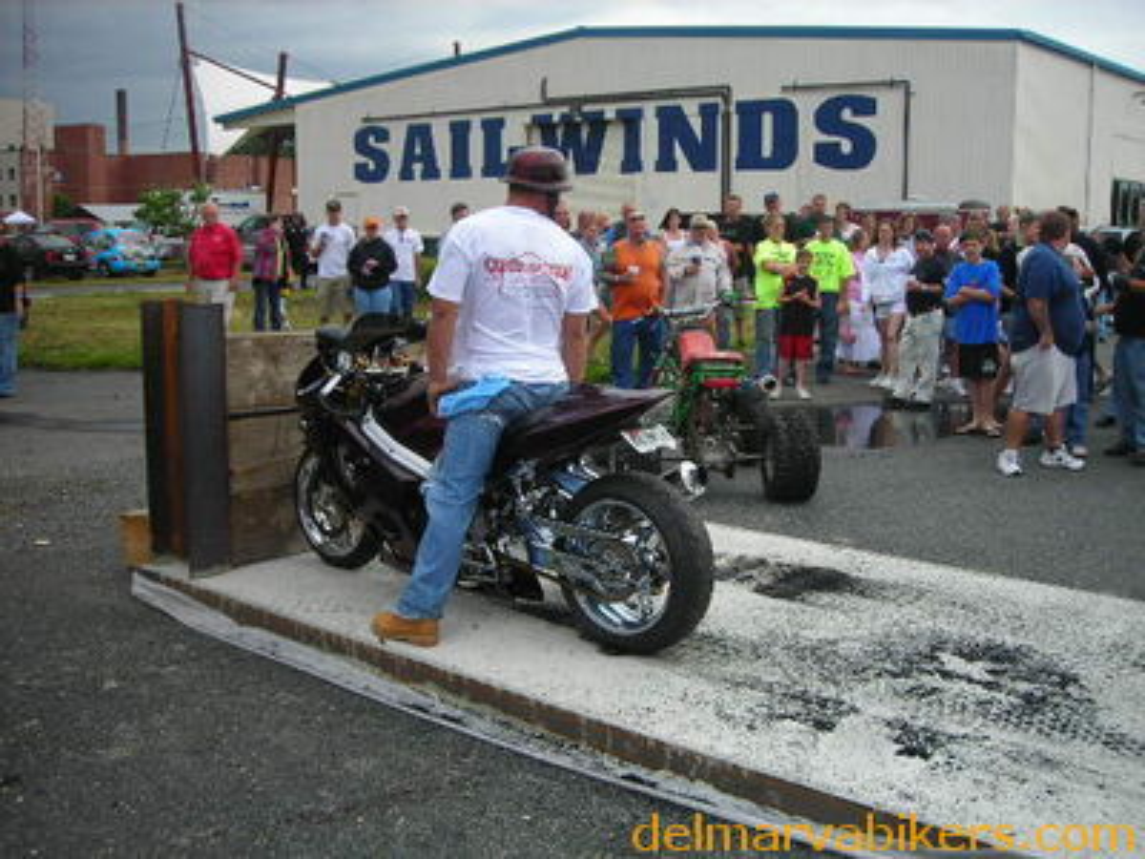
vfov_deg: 37.7
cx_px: 572
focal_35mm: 38
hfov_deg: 49.0
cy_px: 430
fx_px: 1257
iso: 50
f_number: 3.2
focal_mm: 6.3
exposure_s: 1/349
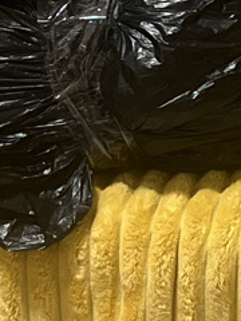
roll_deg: -0.6
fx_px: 2014
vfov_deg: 8.9
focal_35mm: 217
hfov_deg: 6.5
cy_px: -159
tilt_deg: -14.3
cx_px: 556
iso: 250
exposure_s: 1/50
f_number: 1.5
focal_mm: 5.7
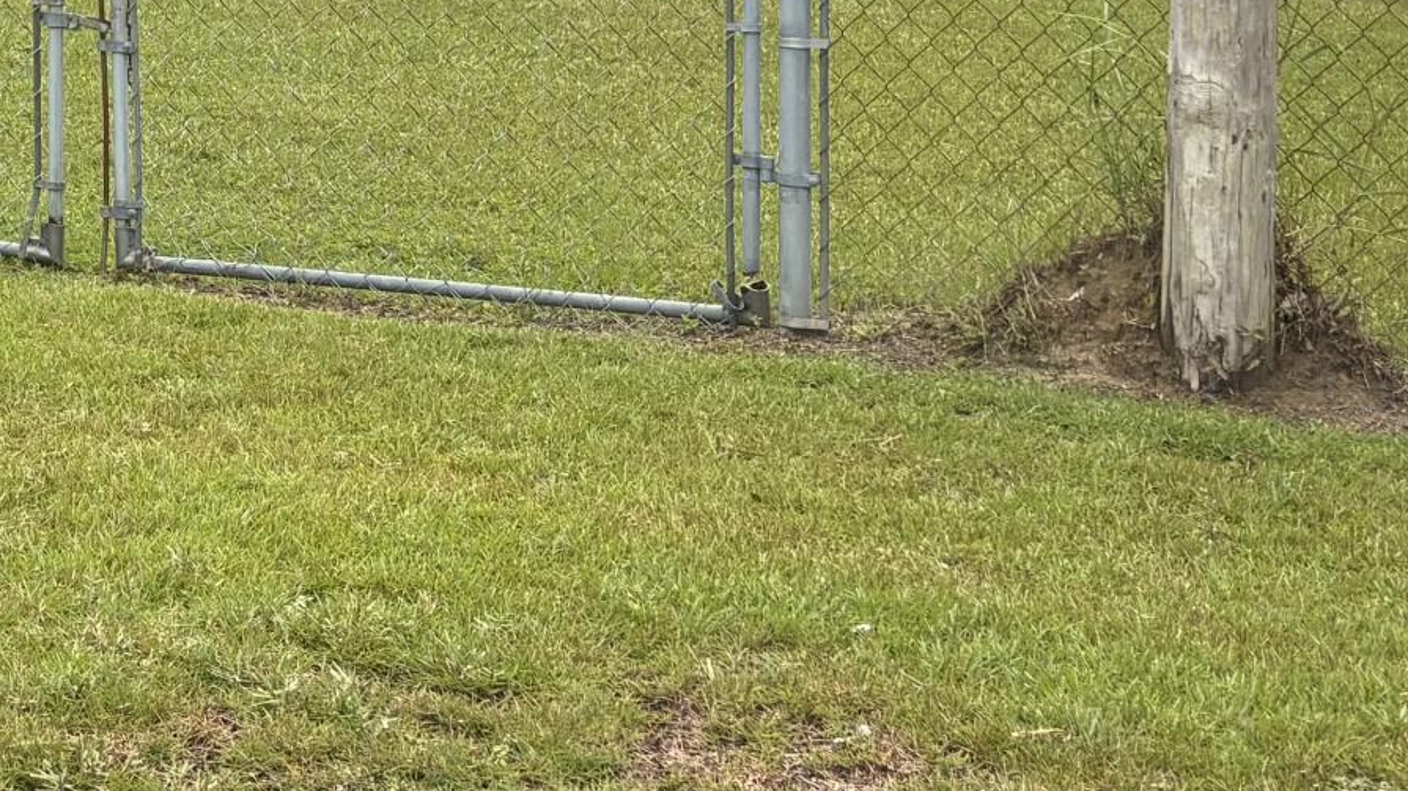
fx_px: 3546
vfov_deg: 11.8
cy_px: -593
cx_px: -483
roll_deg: -0.6
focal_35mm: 95
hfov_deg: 20.3
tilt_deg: +1.7
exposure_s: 1/1499
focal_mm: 5.96
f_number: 1.6
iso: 50
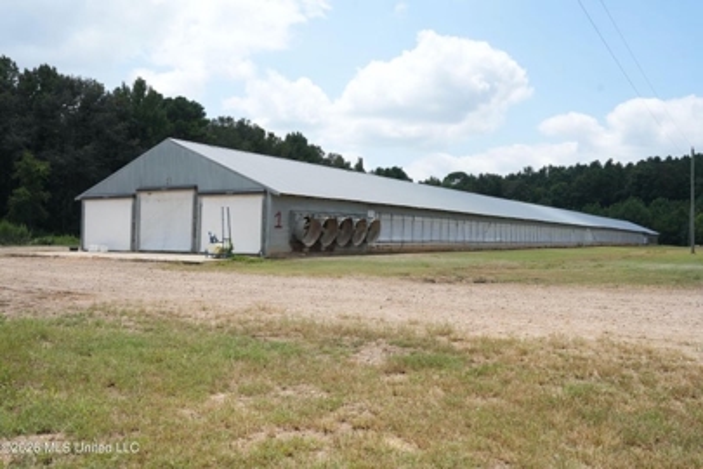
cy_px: 234
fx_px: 664
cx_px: 352
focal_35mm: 34
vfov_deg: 38.9
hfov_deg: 55.8
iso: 320
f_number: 8
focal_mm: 34
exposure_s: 1/640
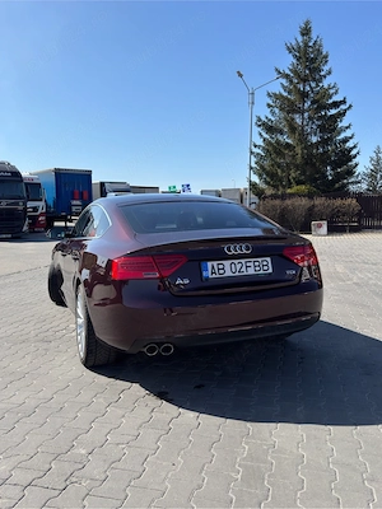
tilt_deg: -4.7
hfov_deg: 46.8
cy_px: 254
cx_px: 191
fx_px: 441
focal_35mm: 30
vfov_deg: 60.0
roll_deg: -1.6
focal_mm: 6.76
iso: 100
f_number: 1.78
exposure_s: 1/5376
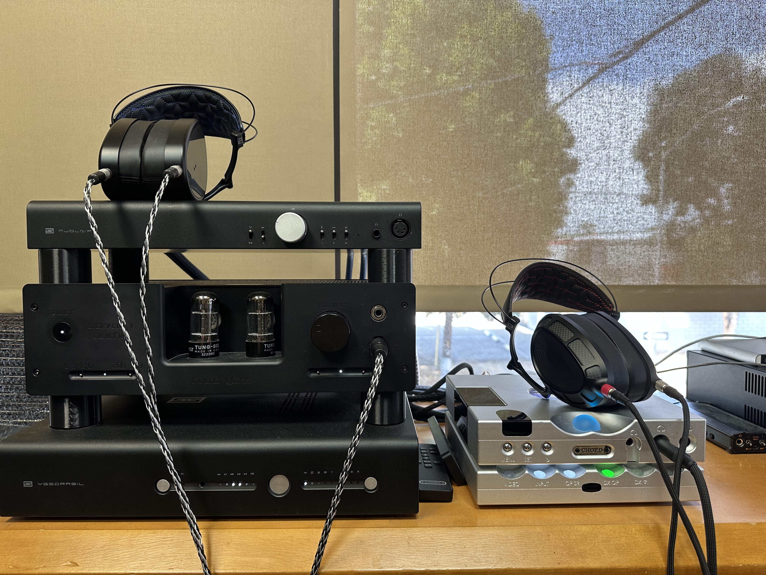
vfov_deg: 56.8
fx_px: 531
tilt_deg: -3.7
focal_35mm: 24
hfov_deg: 71.6
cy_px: 288
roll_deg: +0.6
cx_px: 383
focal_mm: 6.86
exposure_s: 1/60
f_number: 1.78
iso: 125
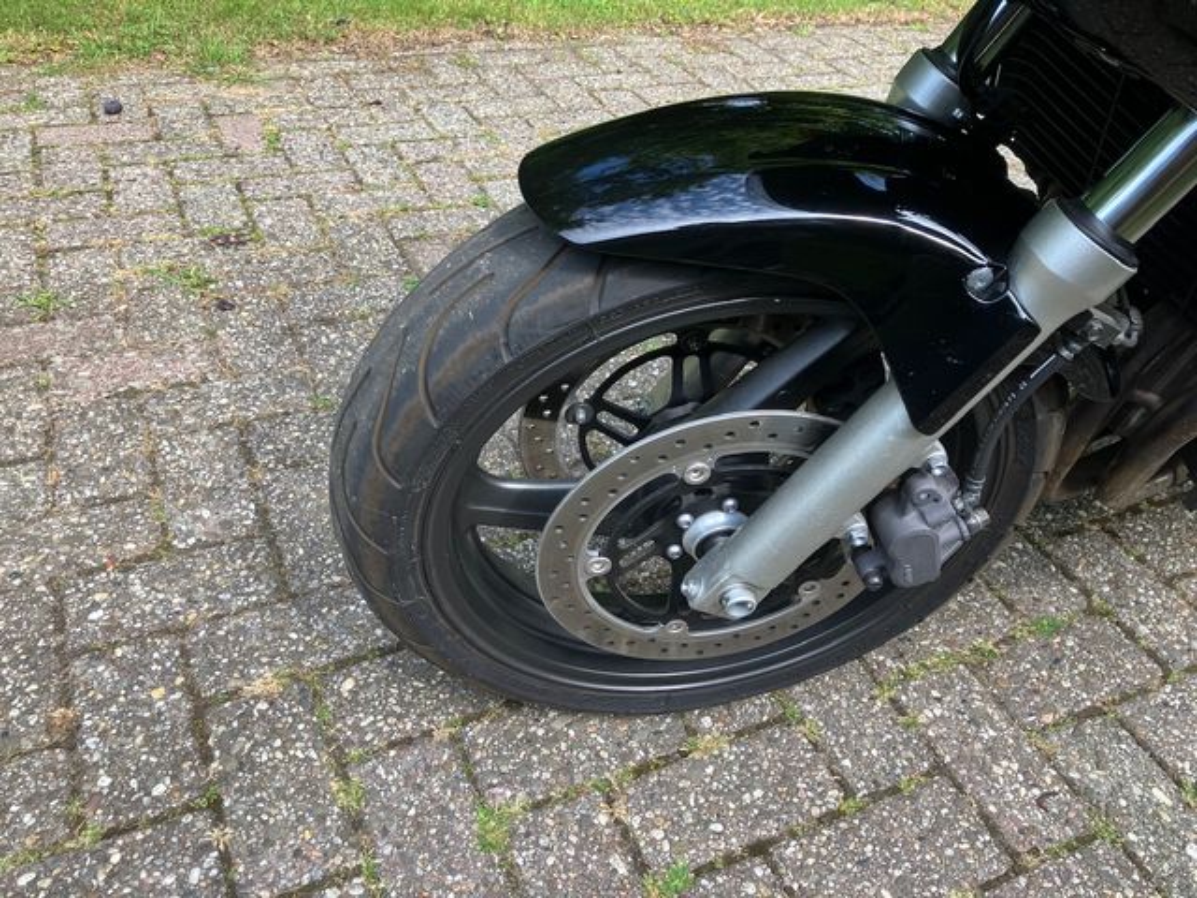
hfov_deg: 63.4
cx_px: 598
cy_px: 449
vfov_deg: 49.7
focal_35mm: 28
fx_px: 968
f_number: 1.8
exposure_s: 1/224
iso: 25
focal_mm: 3.99
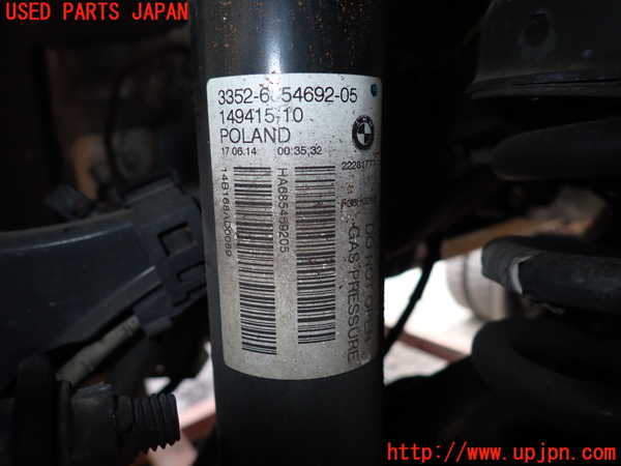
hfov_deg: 69.4
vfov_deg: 54.9
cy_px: 233
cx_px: 310
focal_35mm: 25
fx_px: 448
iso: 200
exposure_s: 1/30
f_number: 5.6
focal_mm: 4.5
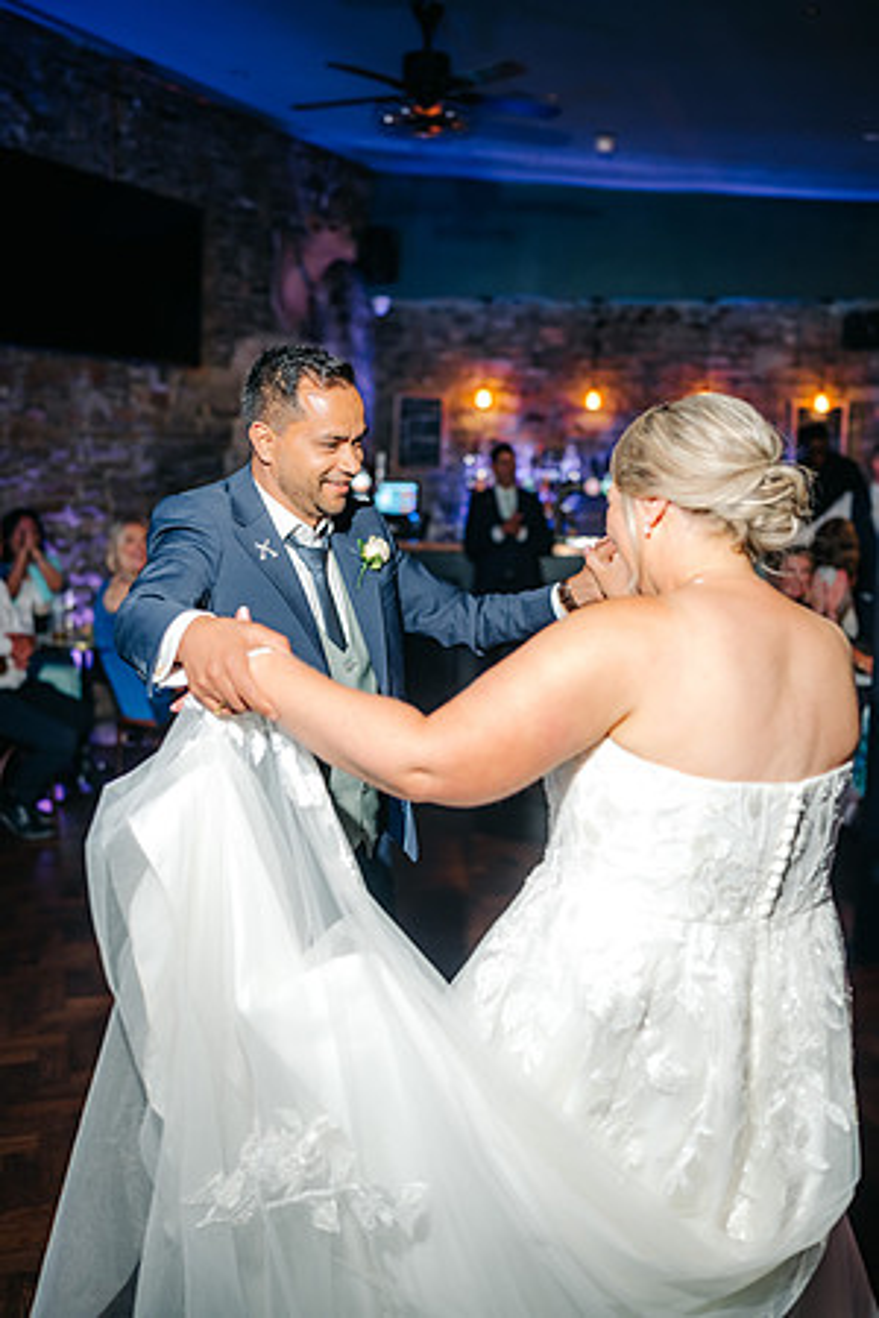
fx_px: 1282
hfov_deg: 37.9
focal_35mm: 35
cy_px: 659
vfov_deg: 54.4
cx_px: 440
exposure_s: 1/200
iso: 400
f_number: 1.8
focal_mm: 35
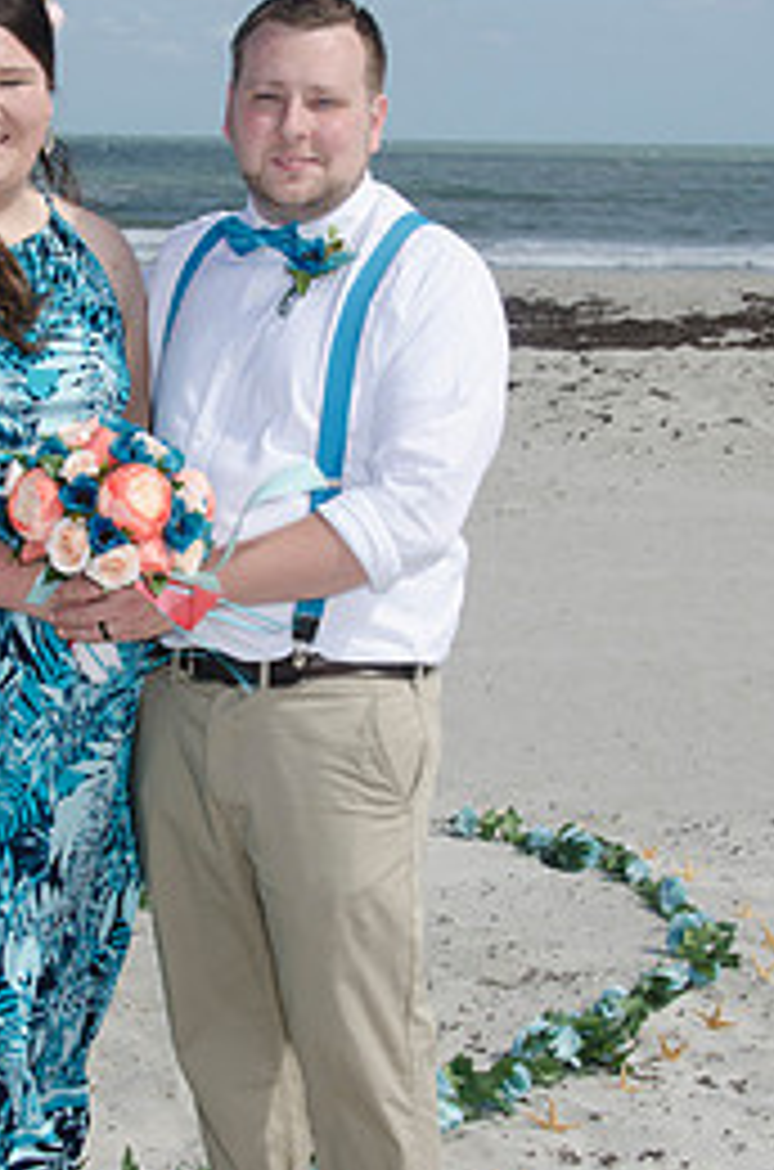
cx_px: 162
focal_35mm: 83
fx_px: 2691
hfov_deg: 16.3
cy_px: 562
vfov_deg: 24.5
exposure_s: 1/250
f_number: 10
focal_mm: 32
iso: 100
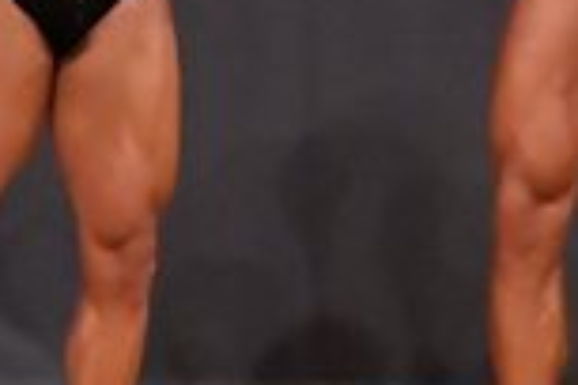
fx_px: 14914
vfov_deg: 1.5
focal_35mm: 929
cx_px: -720
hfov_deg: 2.2
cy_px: 11
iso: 8000
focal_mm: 122
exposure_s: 1/400
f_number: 5.6
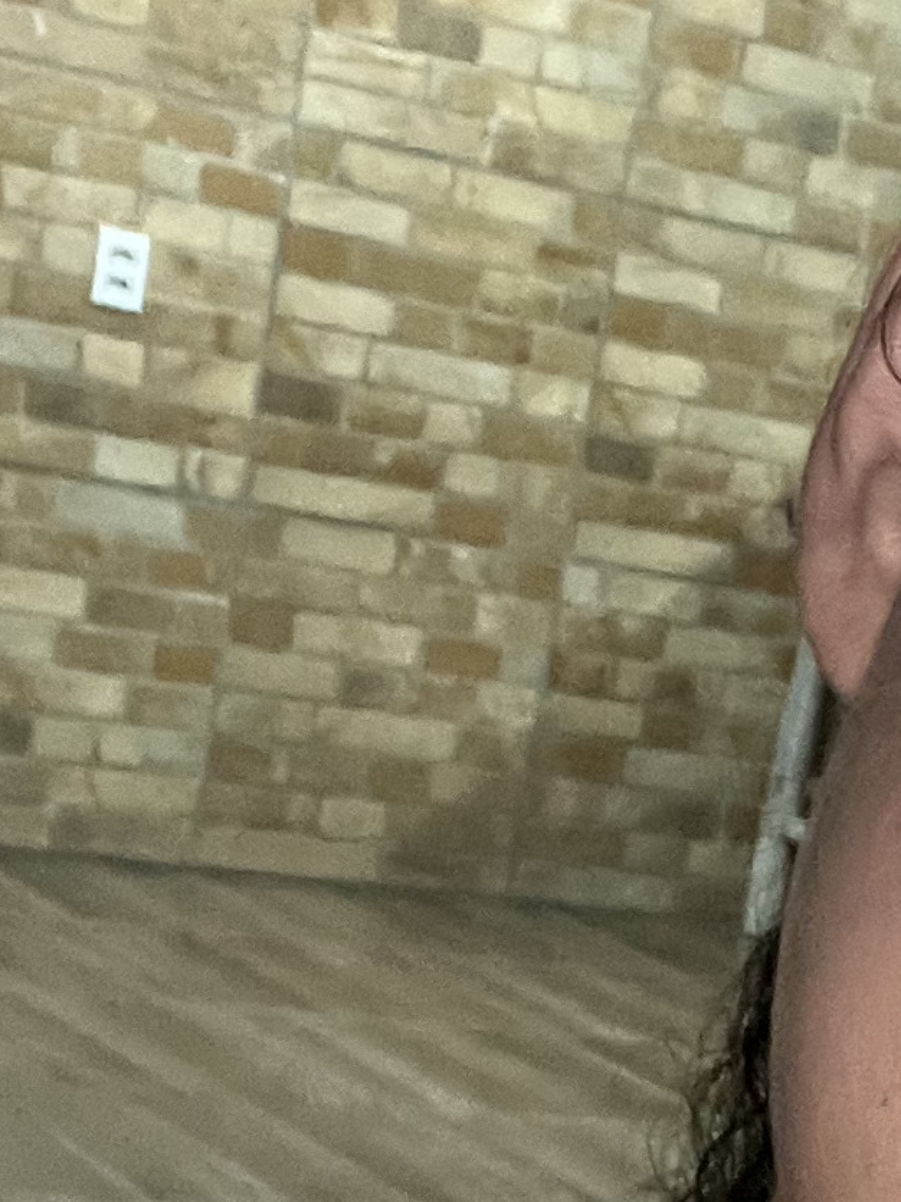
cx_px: 1107
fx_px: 3853
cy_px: 1438
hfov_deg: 13.0
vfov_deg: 17.0
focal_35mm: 111
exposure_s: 1/30
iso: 400
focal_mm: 2.71
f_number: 2.2
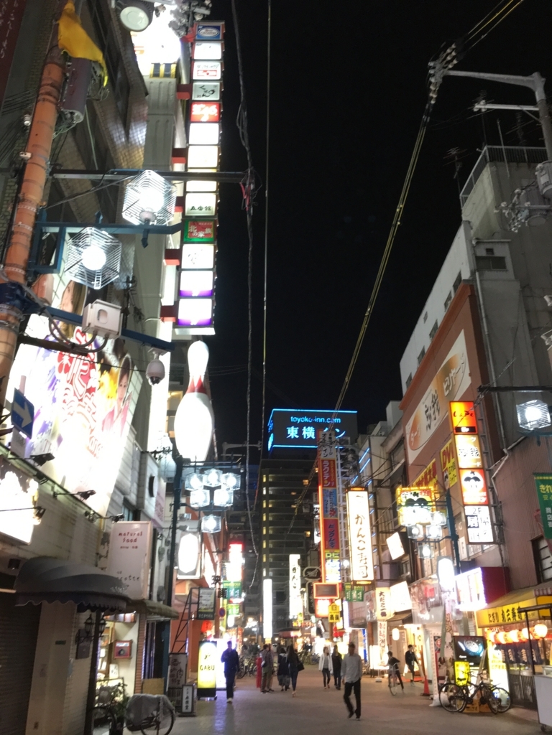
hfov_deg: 48.2
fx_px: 617
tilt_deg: +24.9
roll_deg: +0.9
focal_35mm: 29
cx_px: 276
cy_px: 368
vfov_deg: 61.7
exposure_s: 1/24
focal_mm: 4.15
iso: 200
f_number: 2.2
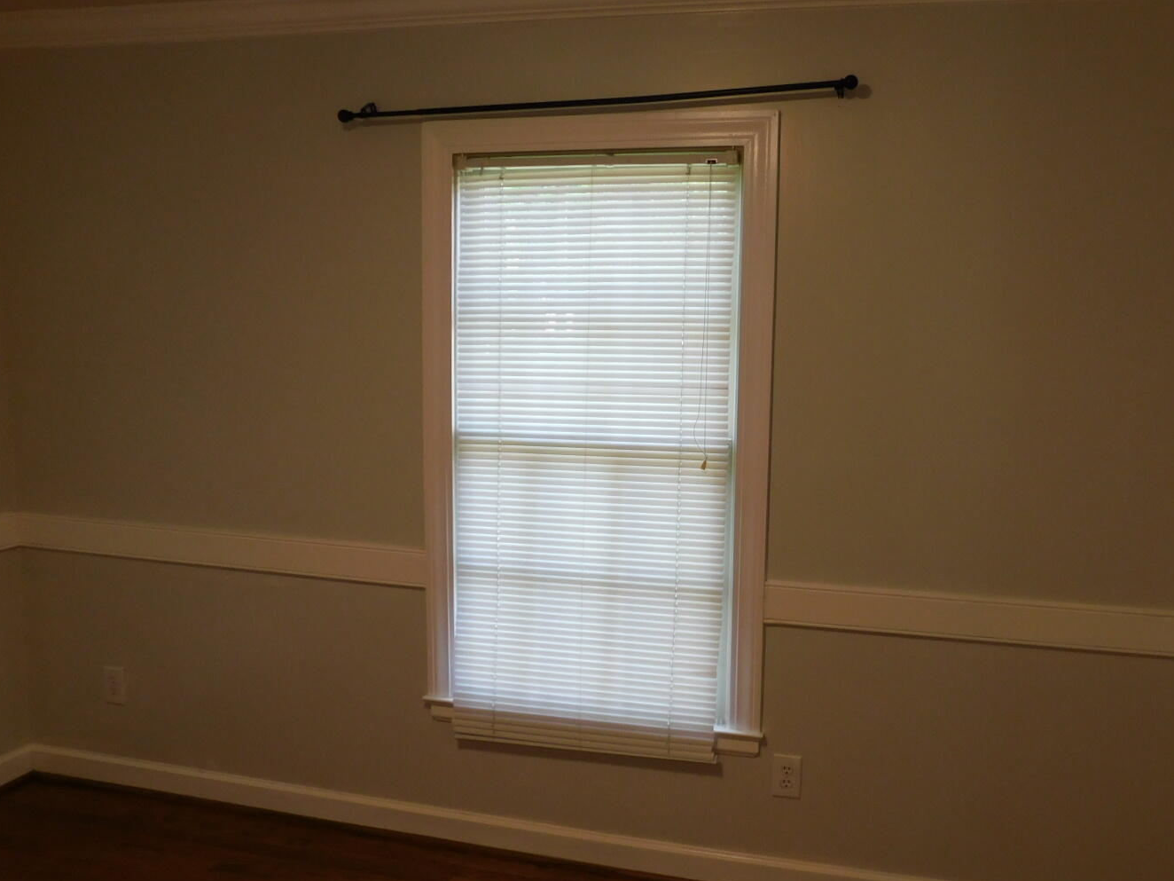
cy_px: 460
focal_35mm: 29
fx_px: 984
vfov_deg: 48.2
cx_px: 703
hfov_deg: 61.1
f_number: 3
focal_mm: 4.1
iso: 125
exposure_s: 1/30
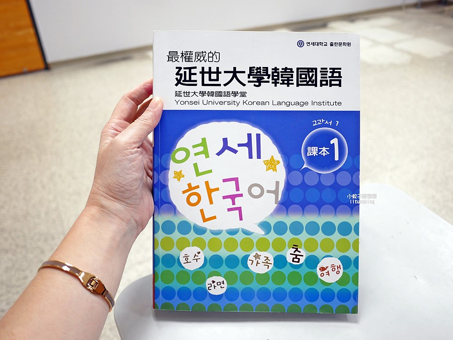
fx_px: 367
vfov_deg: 49.8
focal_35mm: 28
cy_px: 170
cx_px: 226
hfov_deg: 63.4
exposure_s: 1/60
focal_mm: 14
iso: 250
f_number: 2.5
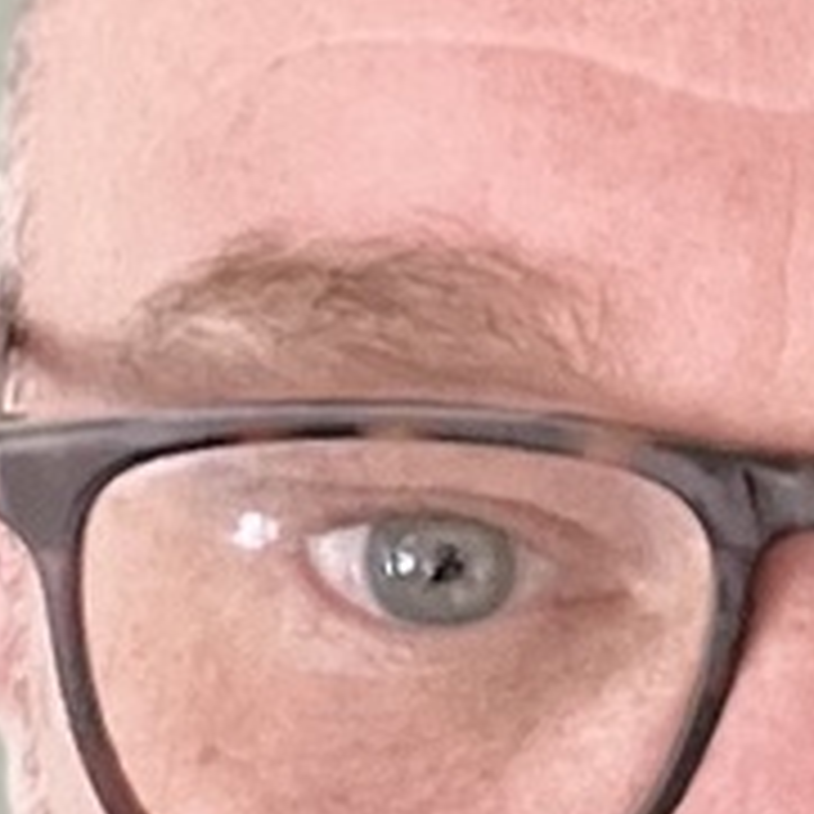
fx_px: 3113
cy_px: 859
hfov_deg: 14.6
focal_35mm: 117
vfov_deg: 14.6
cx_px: 854
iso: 500
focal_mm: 2.71
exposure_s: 1/30
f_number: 2.2
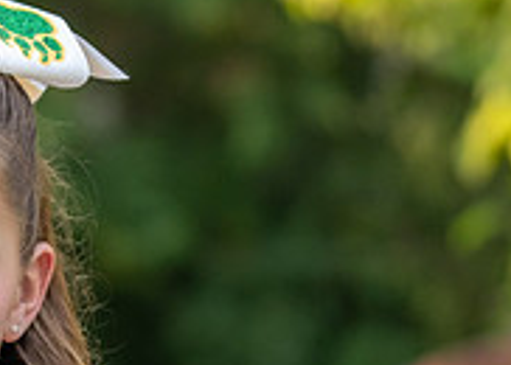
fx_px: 4847
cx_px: -127
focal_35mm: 334
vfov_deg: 4.3
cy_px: 469
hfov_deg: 6.0
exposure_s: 1/1250
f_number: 2.8
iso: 800
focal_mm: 70
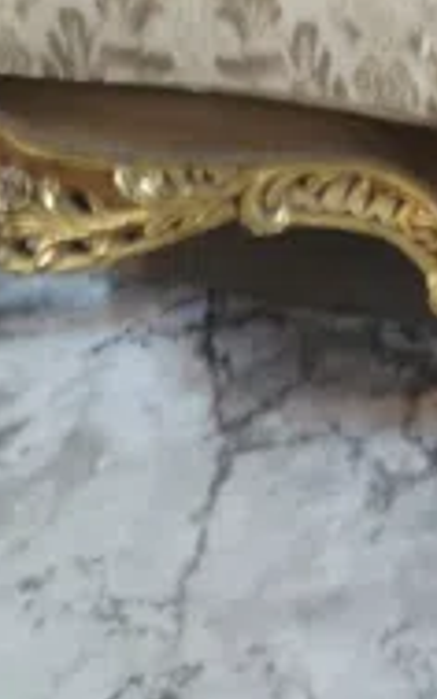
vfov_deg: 19.2
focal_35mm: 104
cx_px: 978
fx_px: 1983
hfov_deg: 11.0
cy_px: -67
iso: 968
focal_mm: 4.75
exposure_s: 1/25
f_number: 1.8
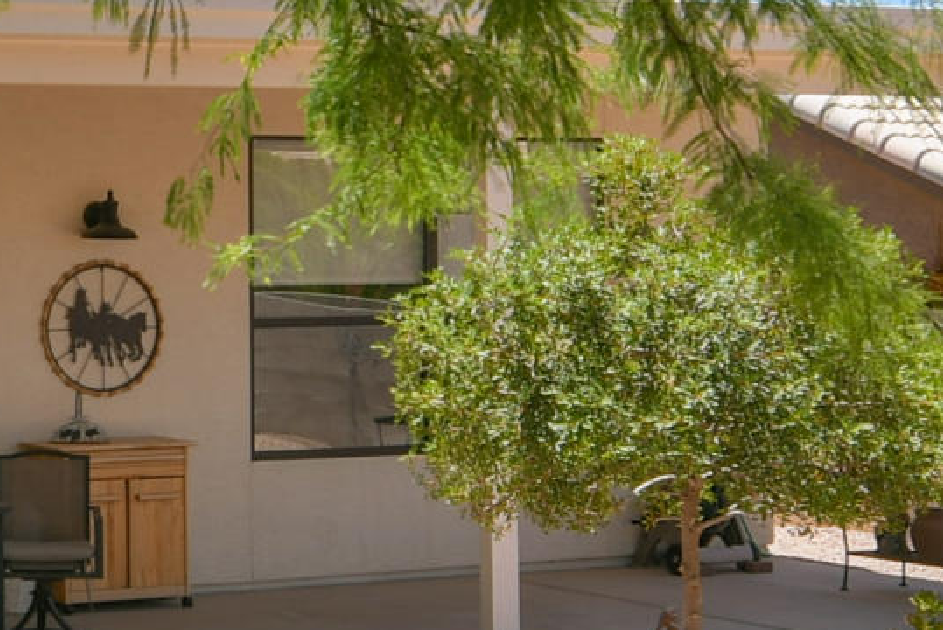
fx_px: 2332
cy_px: 236
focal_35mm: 89
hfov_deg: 21.3
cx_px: -173
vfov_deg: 15.4
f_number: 9
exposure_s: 1/200
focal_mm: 11
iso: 100
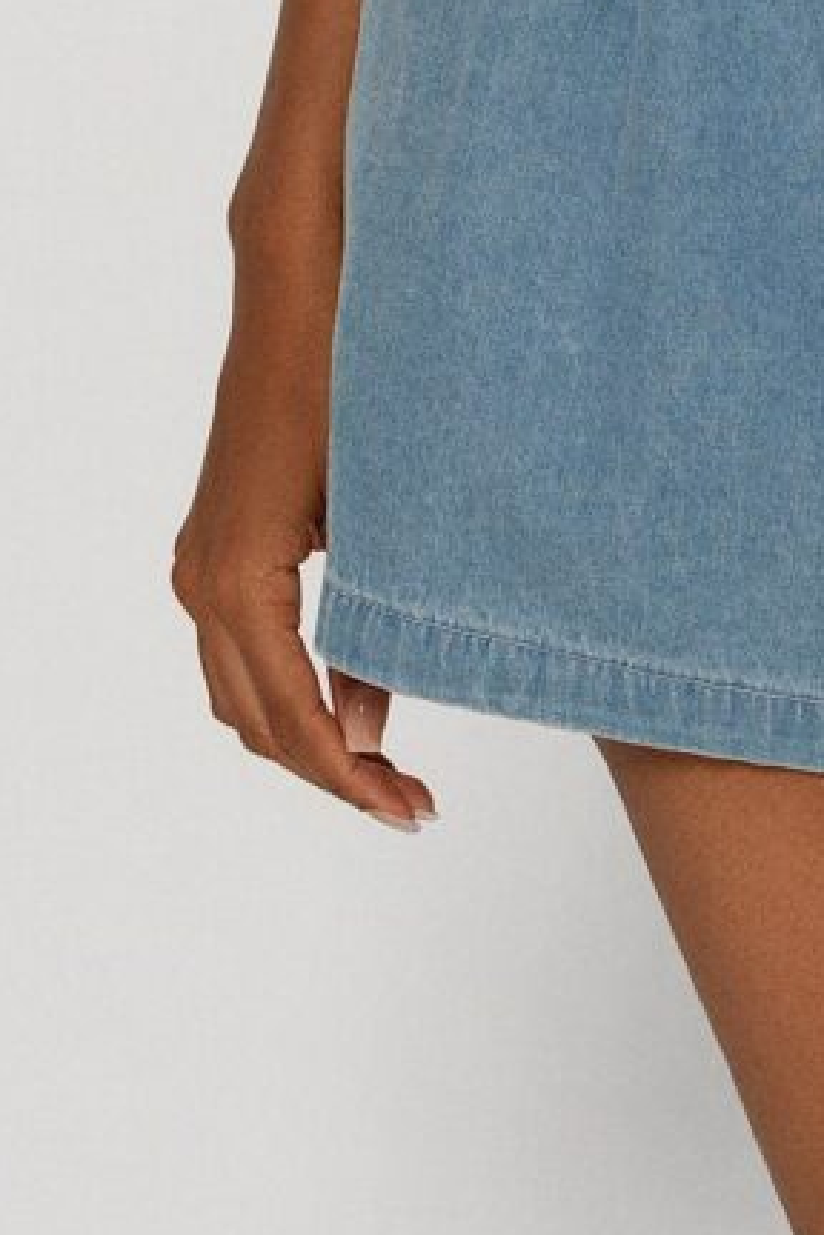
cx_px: 1087
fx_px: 11741
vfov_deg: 6.0
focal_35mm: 342
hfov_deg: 4.0
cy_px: -709
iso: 100
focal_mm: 82
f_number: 9
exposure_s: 1/100
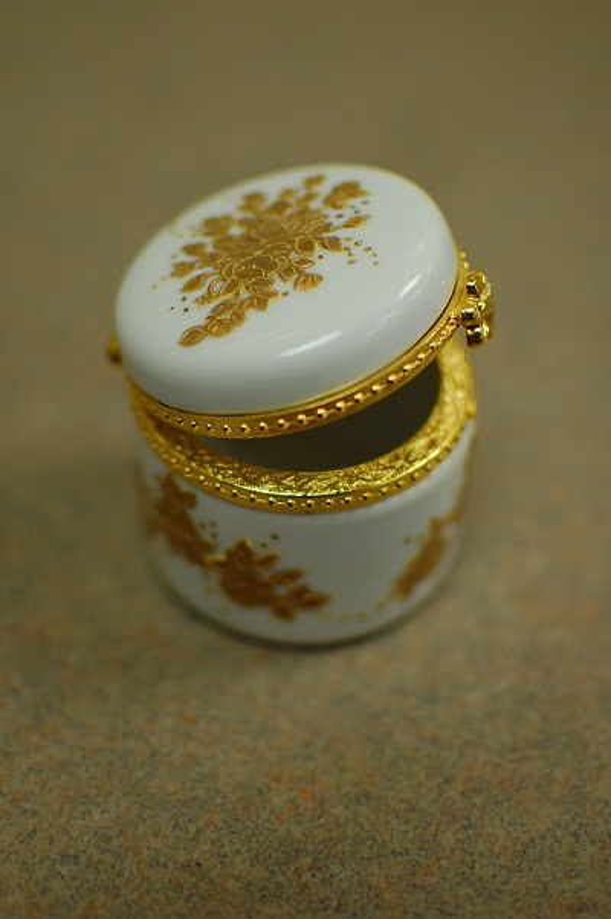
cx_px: 306
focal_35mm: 52
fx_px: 1340
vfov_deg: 37.9
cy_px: 460
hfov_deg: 25.7
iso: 200
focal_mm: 35
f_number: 1.8
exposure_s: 1/100
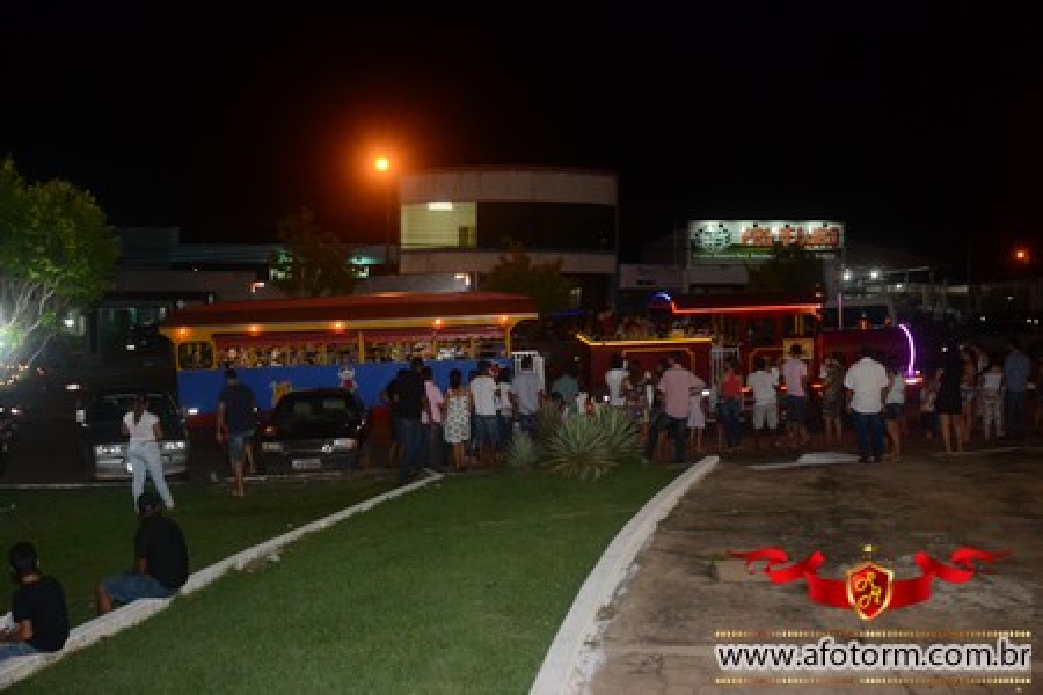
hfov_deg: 57.2
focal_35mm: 33
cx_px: 522
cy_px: 348
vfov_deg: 40.0
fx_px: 956
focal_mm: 22
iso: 1600
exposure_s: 1/80
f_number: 3.8
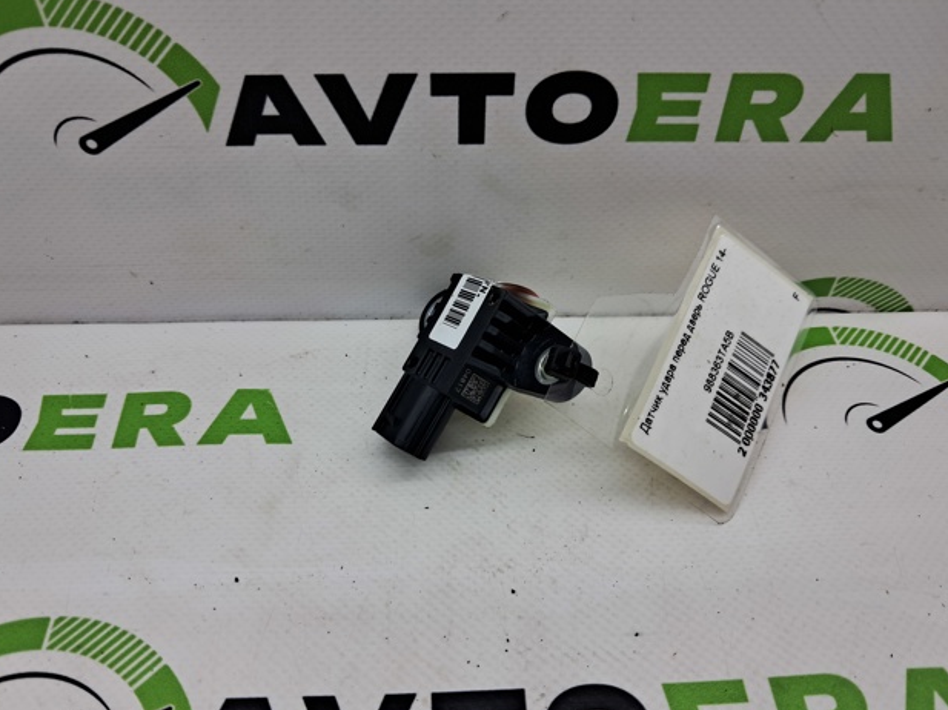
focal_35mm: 28
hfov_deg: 63.5
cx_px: 472
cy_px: 363
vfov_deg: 49.7
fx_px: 766
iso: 50
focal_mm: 4
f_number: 1.8
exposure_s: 1/100
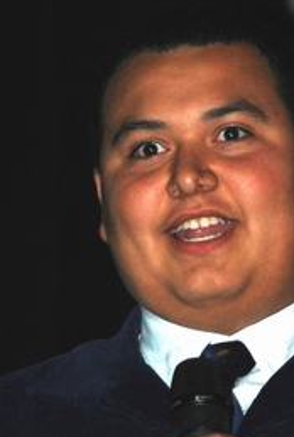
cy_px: 378
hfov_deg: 2.4
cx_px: 233
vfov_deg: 3.5
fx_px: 7133
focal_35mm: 585
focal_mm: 135
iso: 220
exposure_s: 1/60
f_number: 5.6
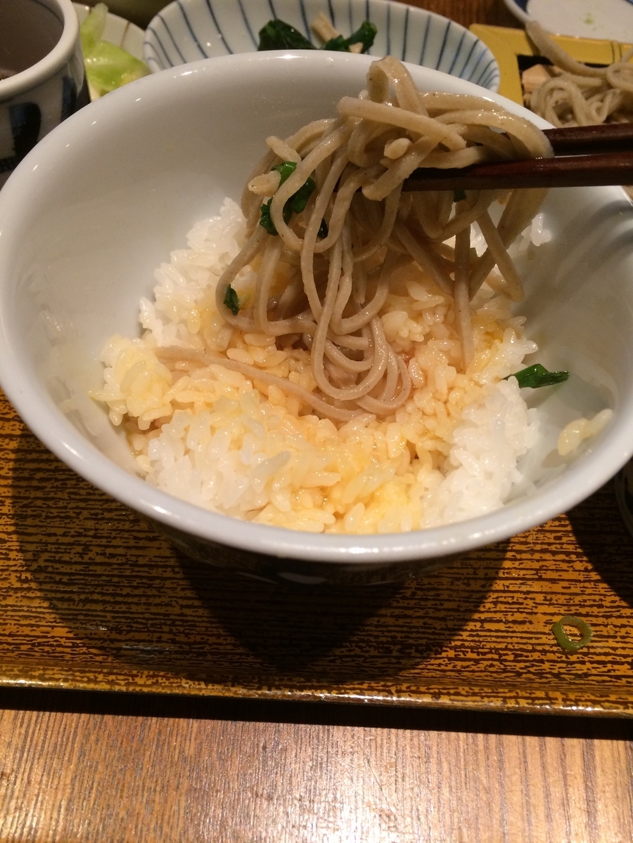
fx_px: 707
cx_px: 316
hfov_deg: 48.2
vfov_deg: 61.7
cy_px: 422
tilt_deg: -58.4
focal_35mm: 29
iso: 160
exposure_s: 1/30
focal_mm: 4.15
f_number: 2.2
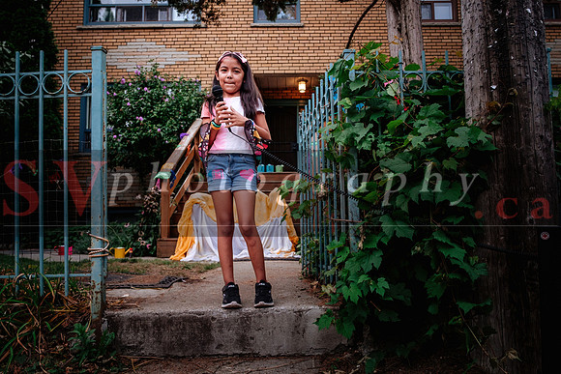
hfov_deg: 67.7
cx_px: 311
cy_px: 206
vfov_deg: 48.3
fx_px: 417
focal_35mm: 27
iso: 400
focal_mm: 16
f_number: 4
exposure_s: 1/250
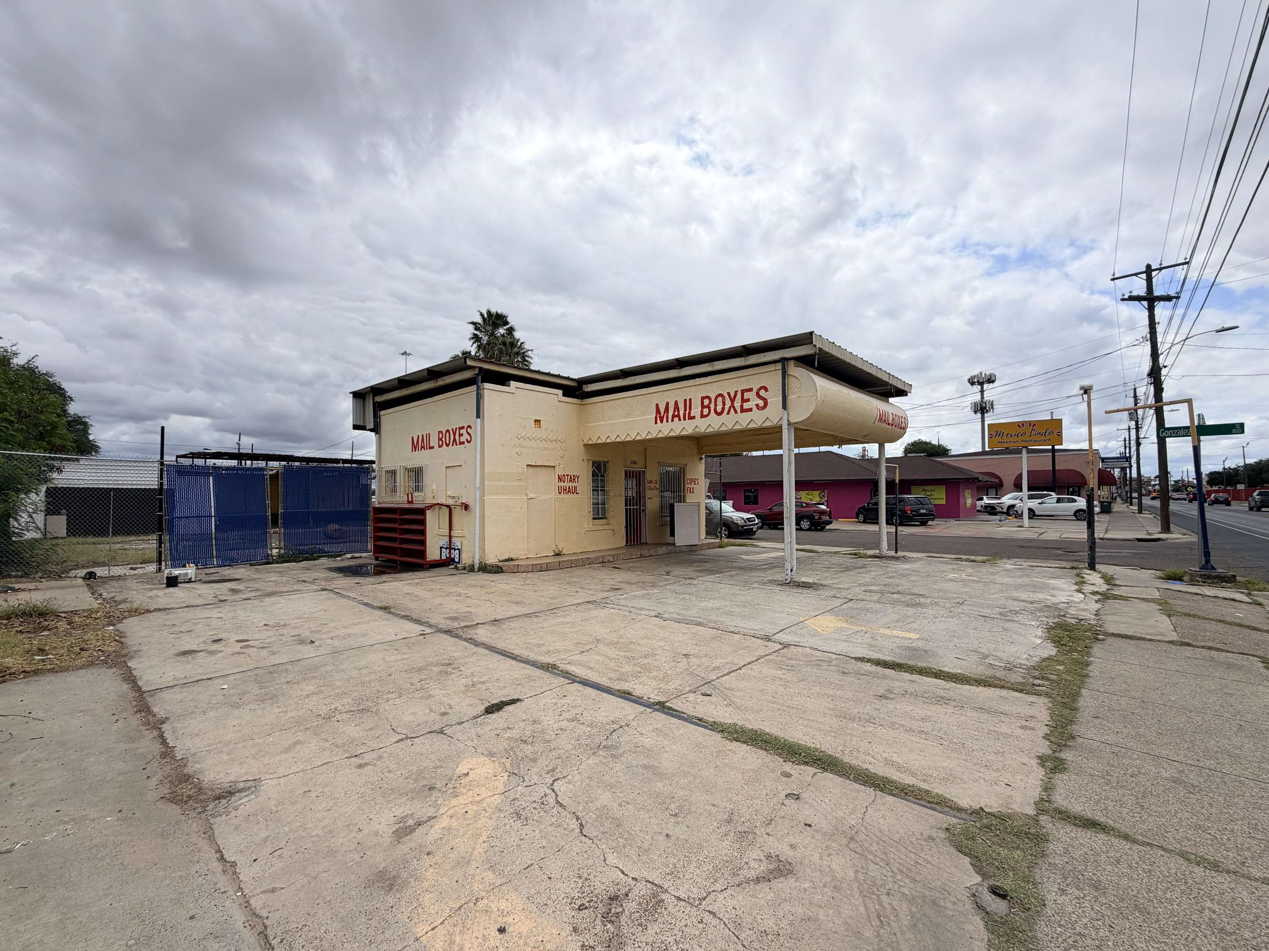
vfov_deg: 81.7
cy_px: 487
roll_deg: +0.8
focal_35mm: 15
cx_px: 608
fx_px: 550
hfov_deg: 98.1
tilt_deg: +0.3
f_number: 2.2
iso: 20
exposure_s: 1/1339
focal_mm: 2.22
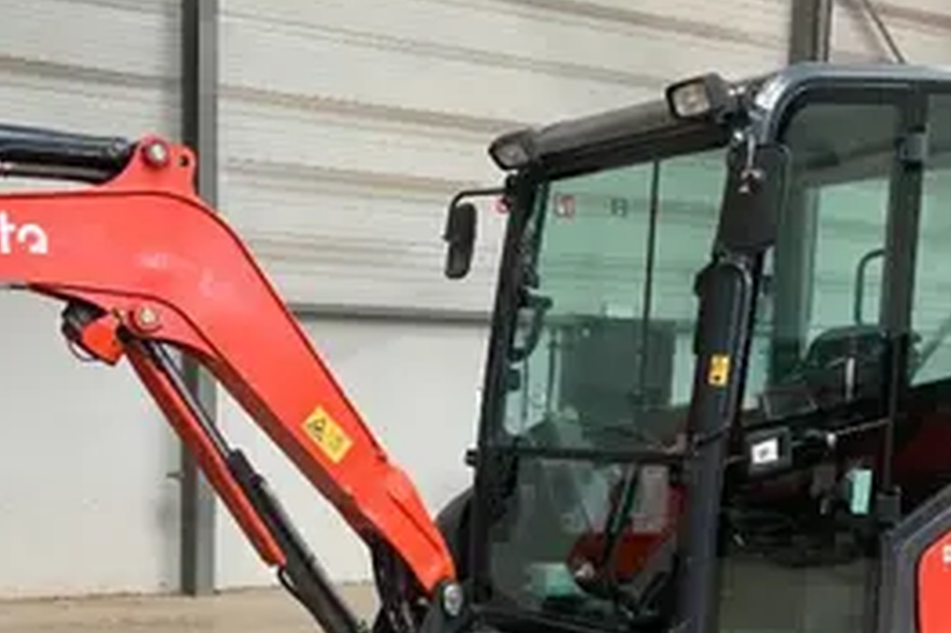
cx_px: 286
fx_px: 1452
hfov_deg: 35.7
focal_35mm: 55
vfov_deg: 23.7
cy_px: 615
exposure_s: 1/60
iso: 100
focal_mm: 3
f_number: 1.8
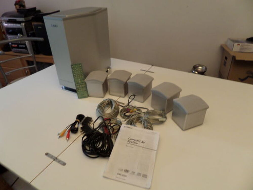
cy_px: 95
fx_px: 175
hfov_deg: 71.6
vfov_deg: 56.8
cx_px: 126
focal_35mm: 24
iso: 200
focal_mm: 4.3
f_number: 3.1
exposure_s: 1/30
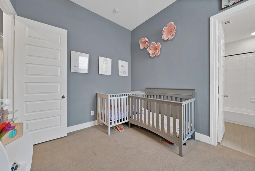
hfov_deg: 112.6
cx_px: 128
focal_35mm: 12
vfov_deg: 90.1
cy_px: 86
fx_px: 85
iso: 640
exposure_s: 1/1.67
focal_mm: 12
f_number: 9
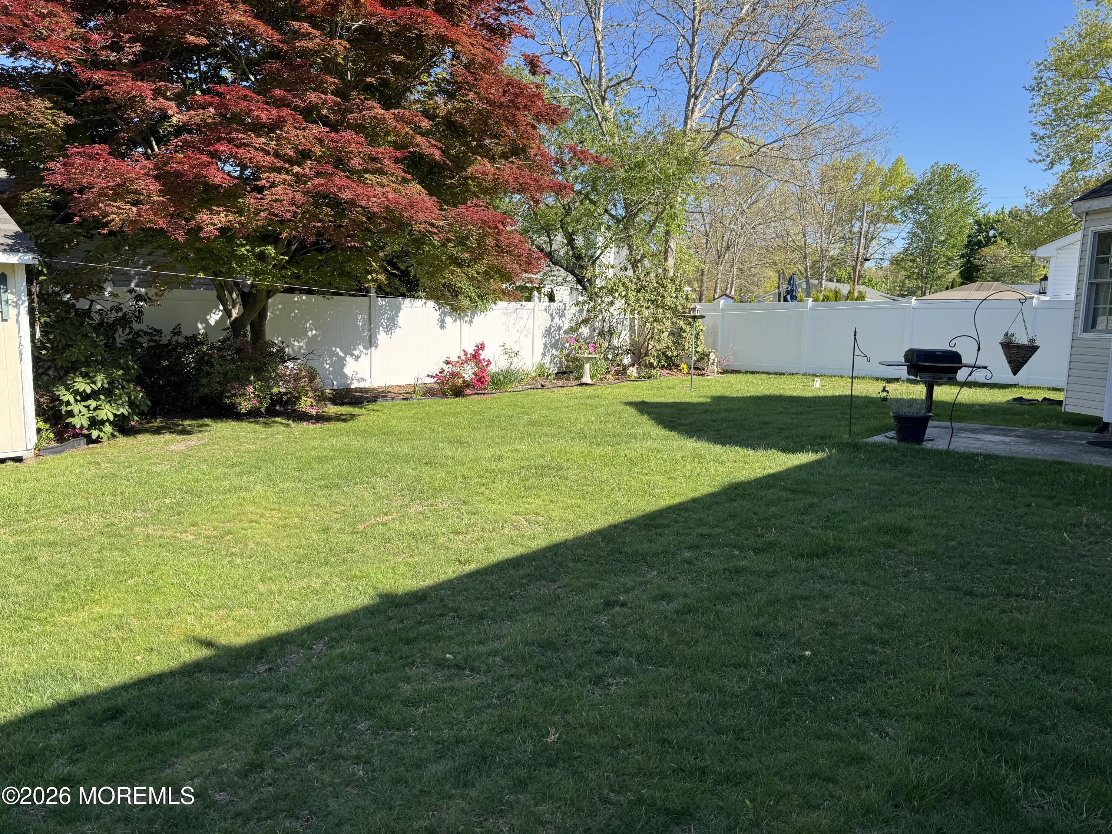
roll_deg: -2.0
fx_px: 771
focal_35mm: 24
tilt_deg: -7.2
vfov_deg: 56.8
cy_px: 417
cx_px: 556
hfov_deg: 71.6
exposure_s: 1/1818
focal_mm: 6.76
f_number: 1.78
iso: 80
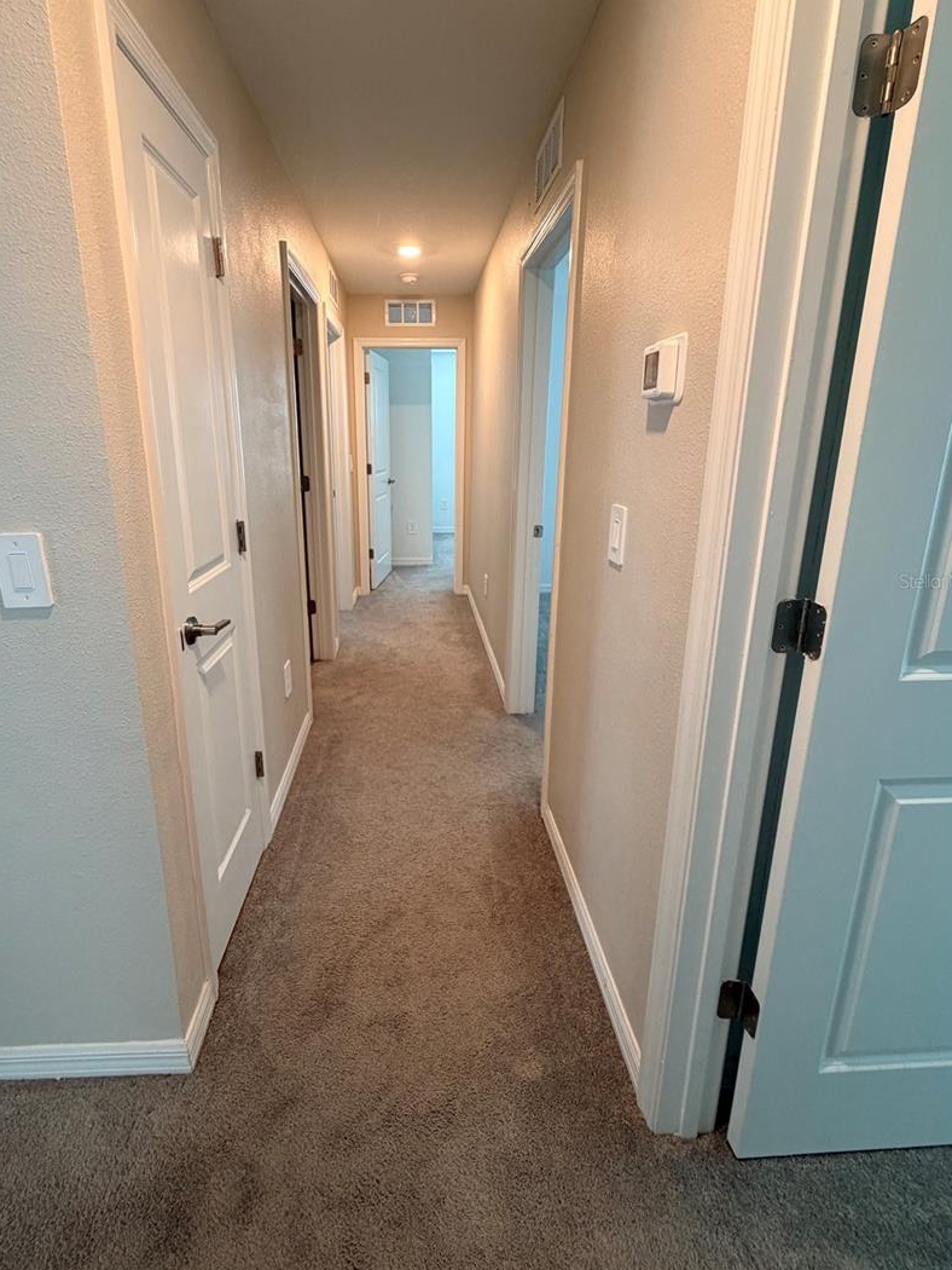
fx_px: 586
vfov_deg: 94.3
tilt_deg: -12.9
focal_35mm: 16
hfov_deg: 78.0
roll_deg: -0.1
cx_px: 441
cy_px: 581
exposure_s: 1/60
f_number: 2.2
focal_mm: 2.22
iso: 200
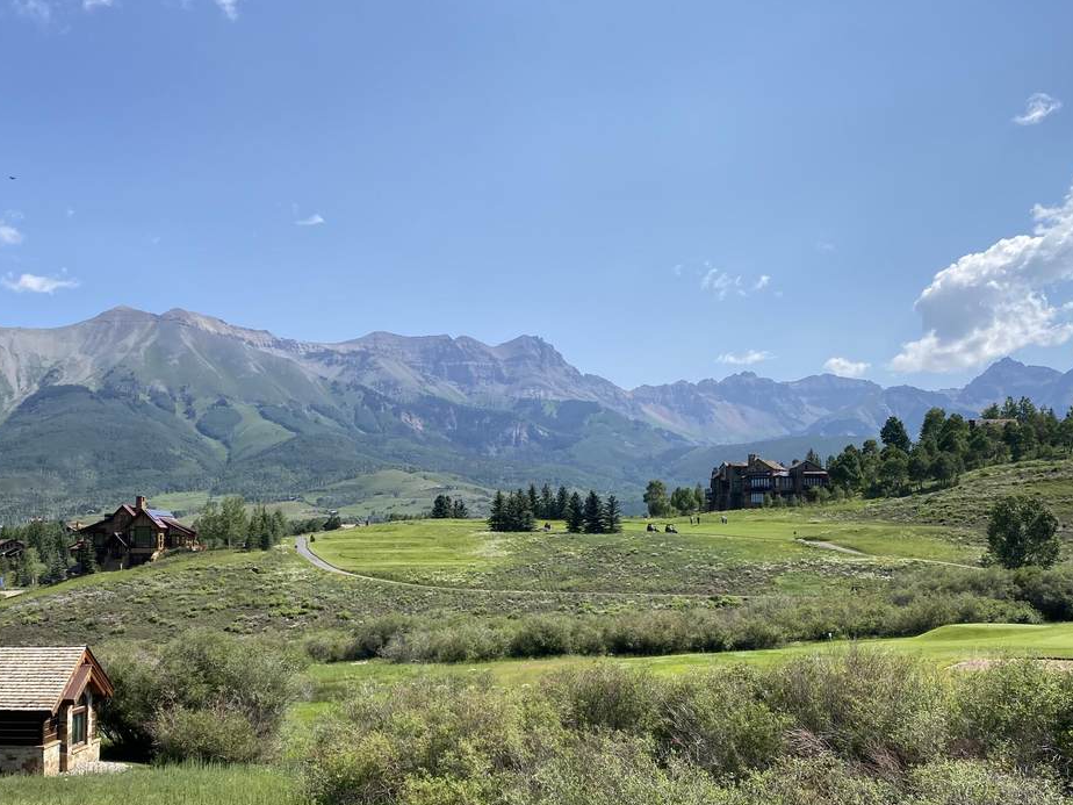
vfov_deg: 39.2
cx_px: 448
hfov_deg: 51.1
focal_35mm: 36
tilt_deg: +1.3
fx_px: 1116
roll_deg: -0.2
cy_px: 534
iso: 32
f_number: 1.8
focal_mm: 4.25
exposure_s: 1/2755
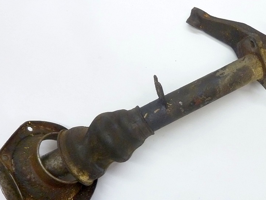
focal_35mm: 32
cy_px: 114
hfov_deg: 56.5
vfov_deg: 44.1
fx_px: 246
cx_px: 154
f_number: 3.3
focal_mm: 4.1
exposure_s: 1/30
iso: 320
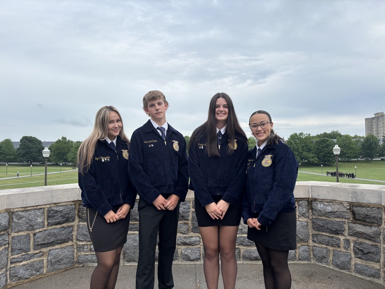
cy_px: 144
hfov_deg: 67.3
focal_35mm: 26
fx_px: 289
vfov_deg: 53.1
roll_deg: +0.3
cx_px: 192
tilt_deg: +1.6
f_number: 1.6
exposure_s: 1/1205
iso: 50
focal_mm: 5.96
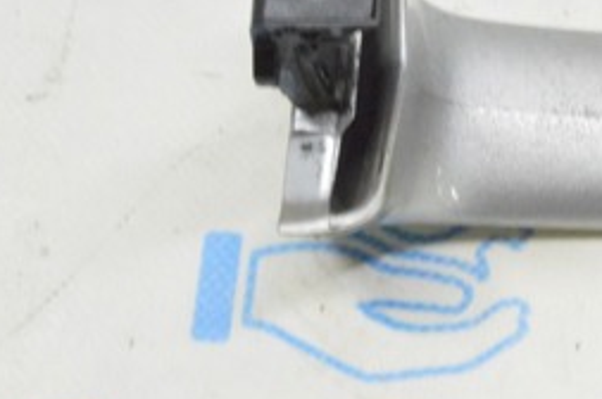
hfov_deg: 15.3
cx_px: 728
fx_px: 2154
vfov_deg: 10.5
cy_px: -56
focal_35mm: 129
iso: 6400
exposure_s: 1/15
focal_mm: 34
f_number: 20
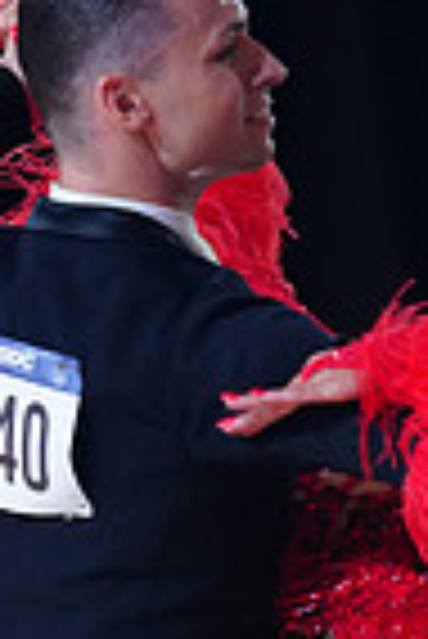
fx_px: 13662
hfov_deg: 1.8
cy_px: 1058
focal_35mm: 768
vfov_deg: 2.7
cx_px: 534
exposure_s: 1/500
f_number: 2.8
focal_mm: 188
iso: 800
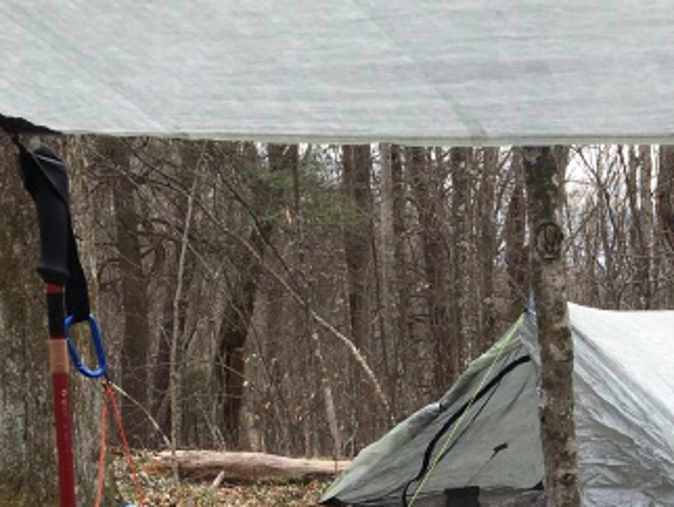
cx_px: 697
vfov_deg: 20.1
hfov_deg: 25.5
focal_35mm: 72
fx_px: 1403
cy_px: 461
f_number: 2.2
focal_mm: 4.15
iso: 25
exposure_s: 1/326
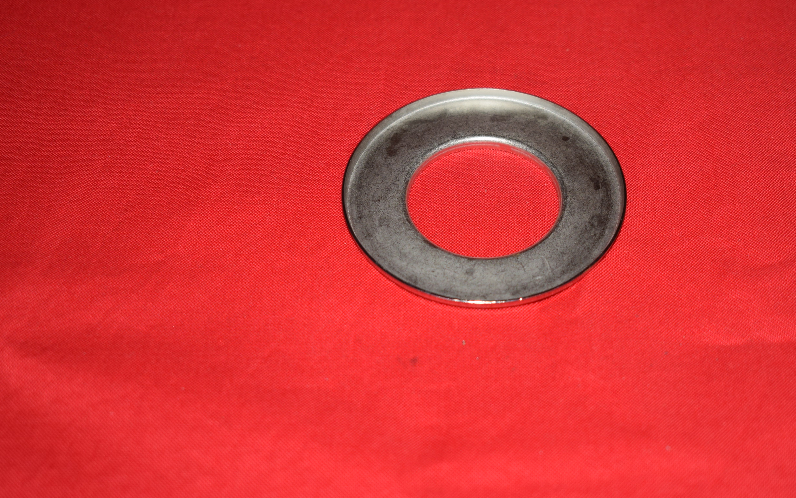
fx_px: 1627
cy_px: 213
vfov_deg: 17.4
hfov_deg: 27.4
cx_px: 472
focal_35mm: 75
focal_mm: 40
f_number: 5
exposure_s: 1/60
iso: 400
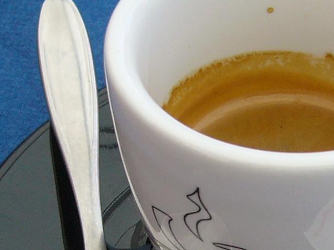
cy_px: 212
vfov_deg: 11.0
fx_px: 1292
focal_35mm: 134
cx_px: 300
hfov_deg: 14.6
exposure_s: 1/500
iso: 64
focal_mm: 5.8
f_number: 2.8
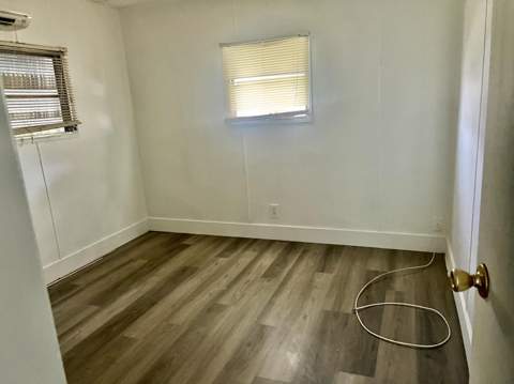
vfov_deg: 53.0
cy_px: 192
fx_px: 386
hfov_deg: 67.4
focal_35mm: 26
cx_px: 257
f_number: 1.5
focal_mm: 5.7
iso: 640
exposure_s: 1/39
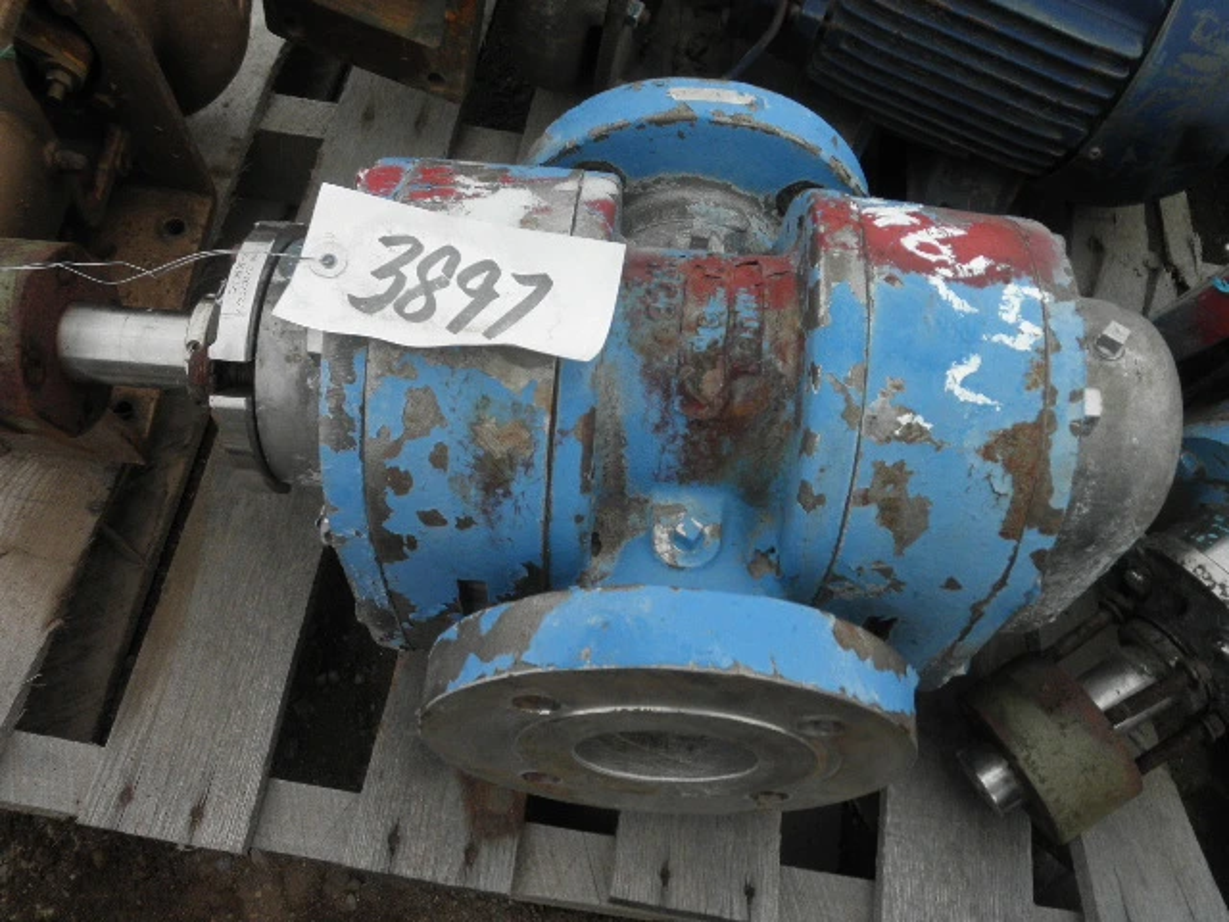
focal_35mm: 28
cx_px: 614
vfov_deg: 49.7
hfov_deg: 63.4
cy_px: 461
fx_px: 994
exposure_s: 1/80
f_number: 3
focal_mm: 5
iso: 64
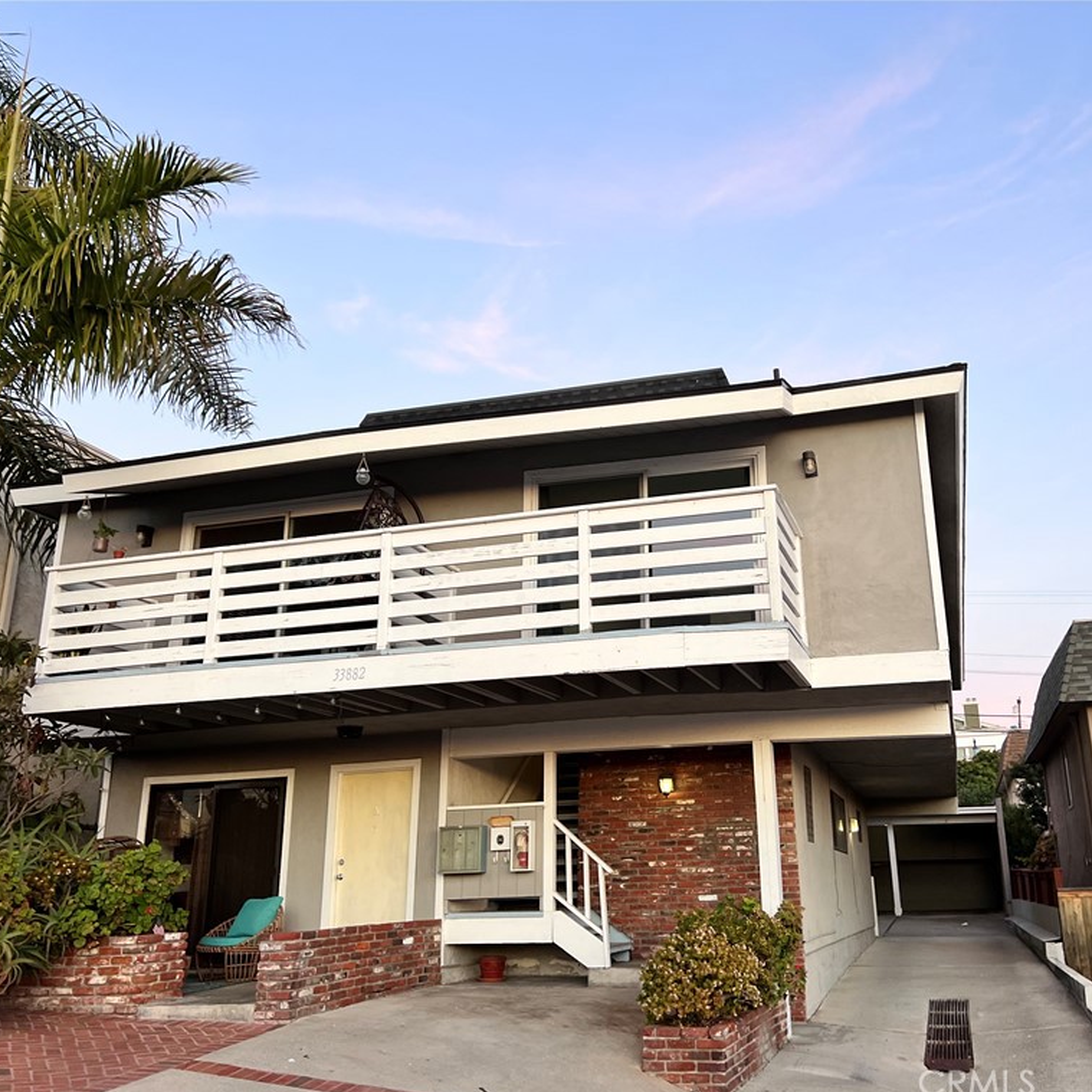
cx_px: 681
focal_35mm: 31
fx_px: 1106
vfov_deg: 52.5
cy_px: 551
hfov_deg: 52.0
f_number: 1.5
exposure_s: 1/121
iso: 100
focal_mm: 5.7
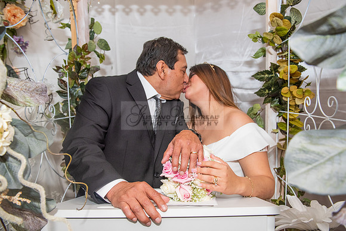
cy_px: 116
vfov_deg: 48.0
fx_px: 260
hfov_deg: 67.4
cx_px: 173
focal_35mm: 27
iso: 1600
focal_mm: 27
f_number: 4.5
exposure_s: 1/125
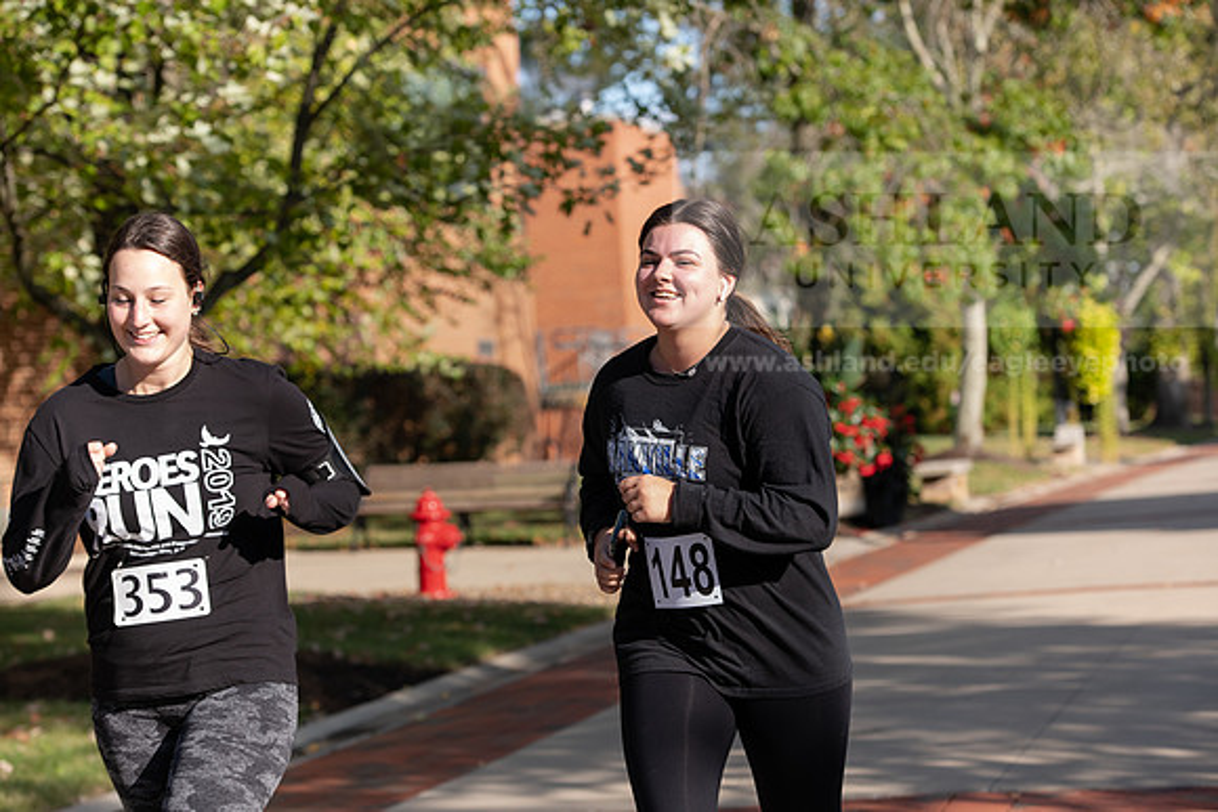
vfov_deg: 14.0
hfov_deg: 20.8
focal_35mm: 98
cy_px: 406
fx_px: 3316
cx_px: 609
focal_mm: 98
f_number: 5
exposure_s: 1/640
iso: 250
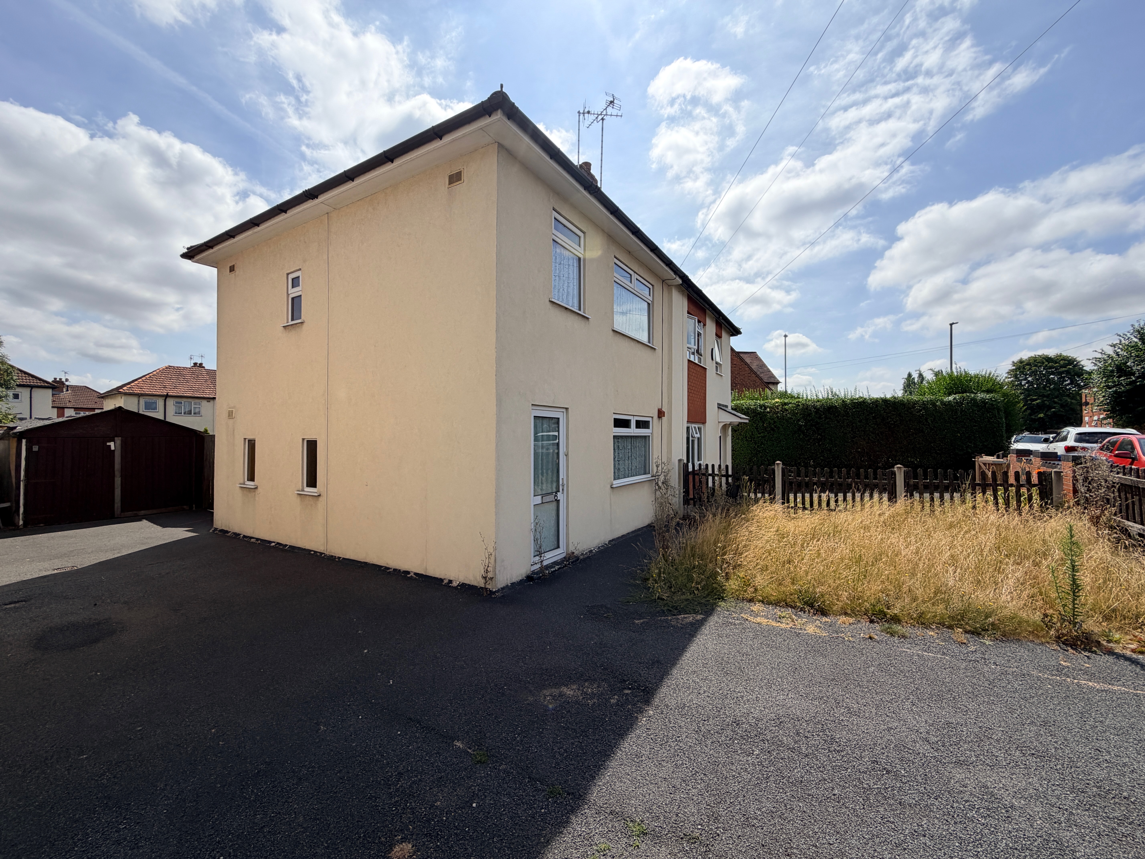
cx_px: 572
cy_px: 430
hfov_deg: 102.1
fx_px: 463
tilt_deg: +0.5
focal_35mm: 14
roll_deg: +0.2
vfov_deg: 85.7
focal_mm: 2.22
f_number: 2.2
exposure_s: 1/1399
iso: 20
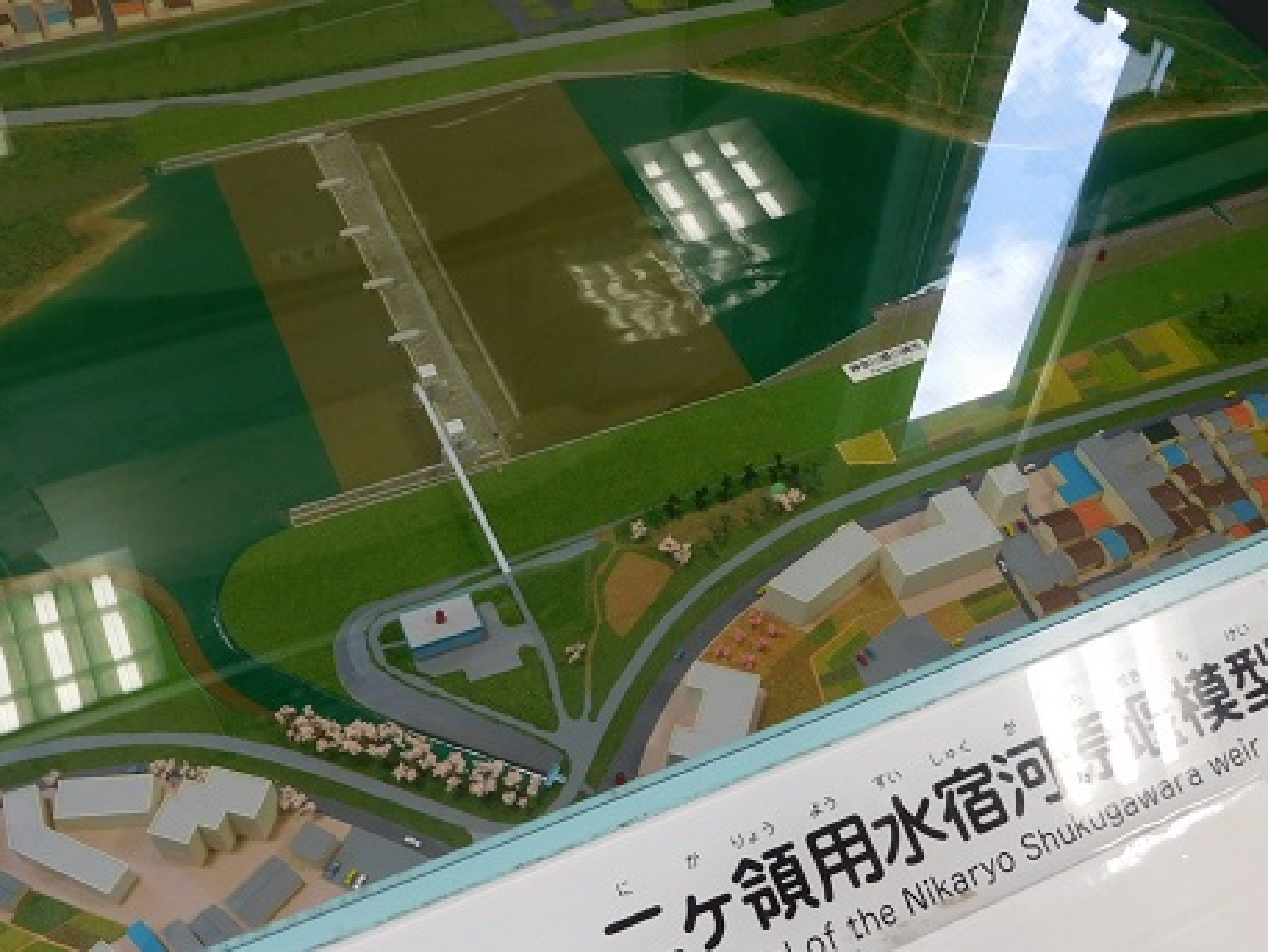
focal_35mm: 35
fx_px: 1282
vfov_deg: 40.5
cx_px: 669
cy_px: 580
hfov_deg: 52.6
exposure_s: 1/30
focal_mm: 4.5
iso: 125
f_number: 3.4
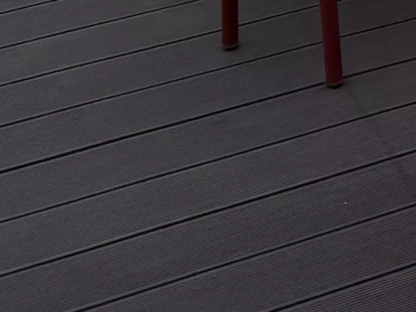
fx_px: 2091
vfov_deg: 7.1
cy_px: -789
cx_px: 944
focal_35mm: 174
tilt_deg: -0.6
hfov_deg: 10.1
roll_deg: +1.5
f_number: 1.78
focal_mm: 6.76
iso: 64
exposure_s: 1/229
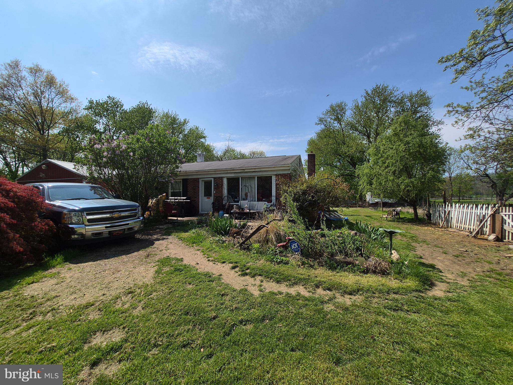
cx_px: 256
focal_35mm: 13
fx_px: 193
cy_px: 192
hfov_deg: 106.2
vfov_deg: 89.9
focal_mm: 1.74
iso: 40
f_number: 2.2
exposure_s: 1/3024
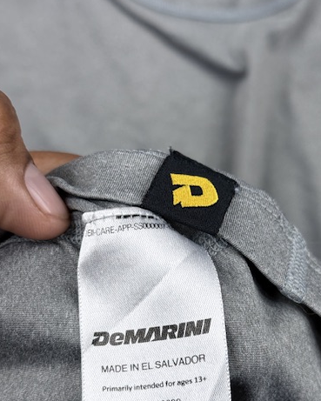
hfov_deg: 23.4
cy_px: 252
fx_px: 772
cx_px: 204
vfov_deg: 29.0
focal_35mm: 65
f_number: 1.78
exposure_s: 1/218
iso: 64
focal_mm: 6.76
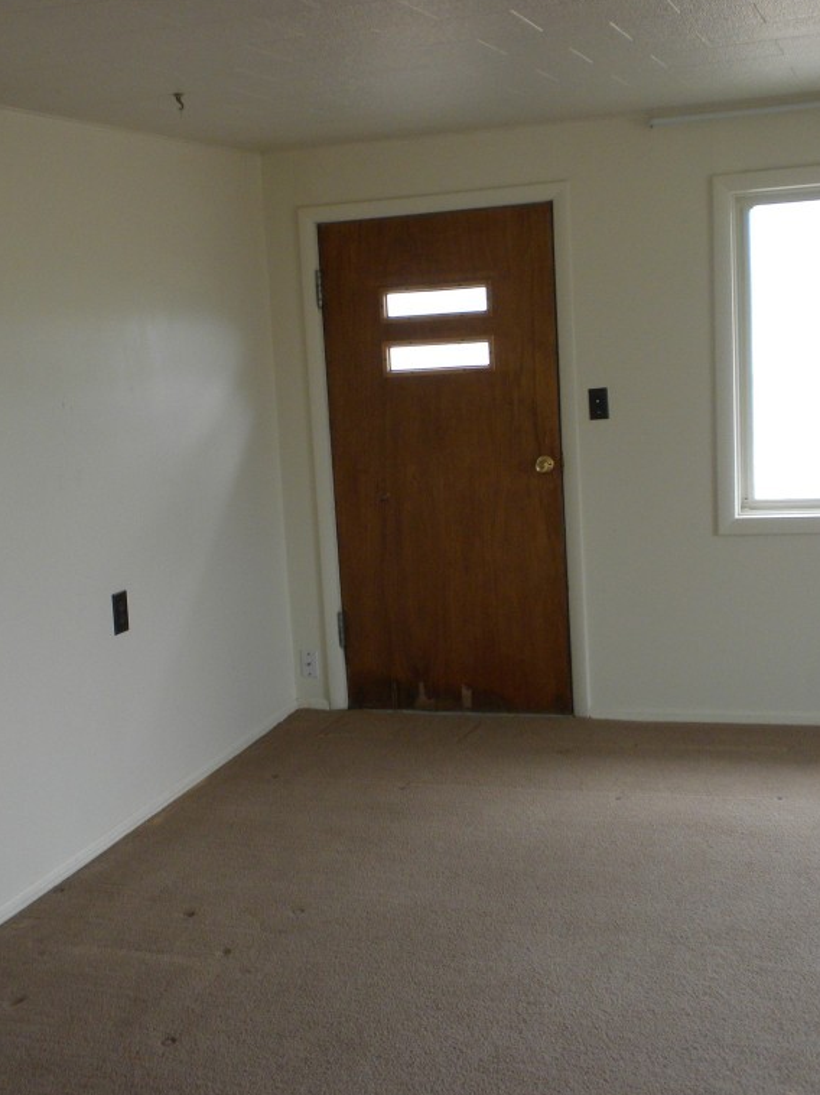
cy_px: 548
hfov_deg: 29.0
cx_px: 318
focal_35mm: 50
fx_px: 1580
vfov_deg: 38.2
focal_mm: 6.6
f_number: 3.5
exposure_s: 1/56.4
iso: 146
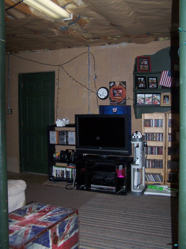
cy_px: 124
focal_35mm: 38
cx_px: 93
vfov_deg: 49.0
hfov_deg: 37.7
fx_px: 272
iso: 140
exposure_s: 1/60
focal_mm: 6.3
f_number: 2.8
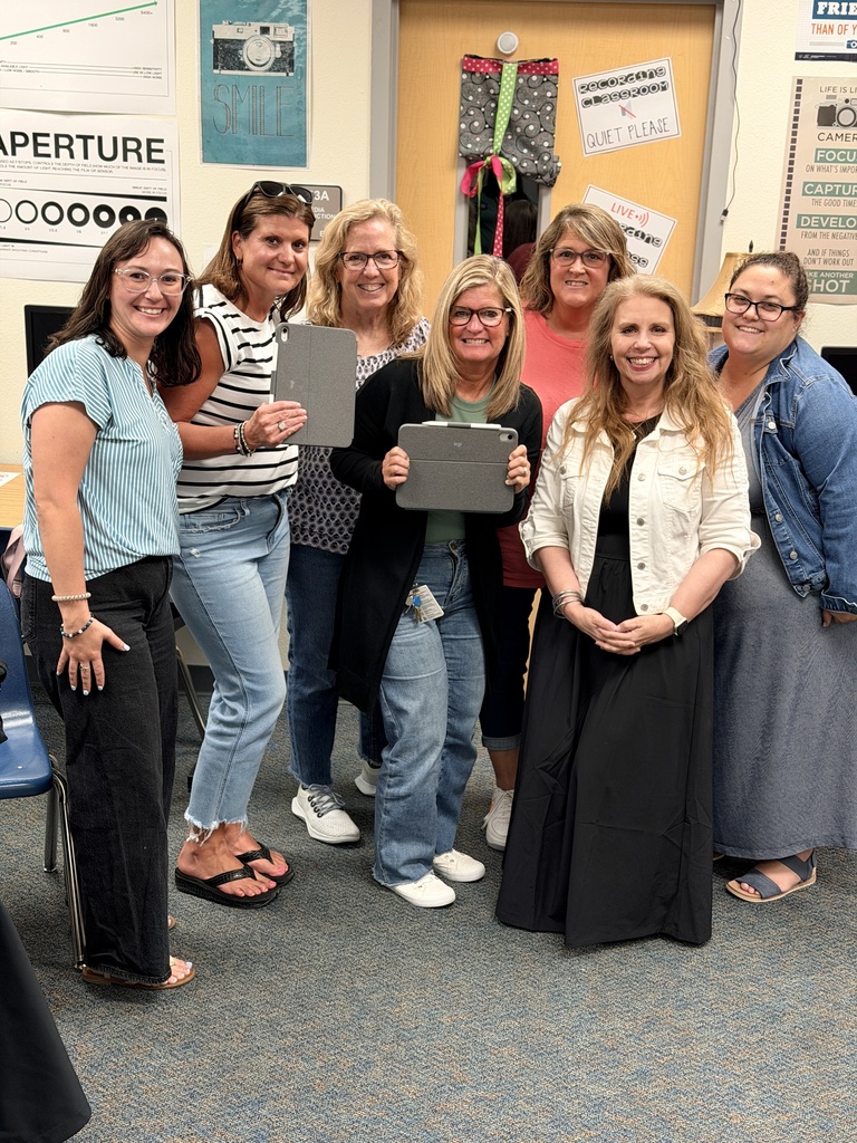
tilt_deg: -17.5
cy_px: 572
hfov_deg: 30.3
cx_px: 428
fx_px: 1584
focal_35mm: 48
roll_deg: -1.8
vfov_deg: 39.7
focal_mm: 6.76
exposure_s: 1/60
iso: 160
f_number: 1.78
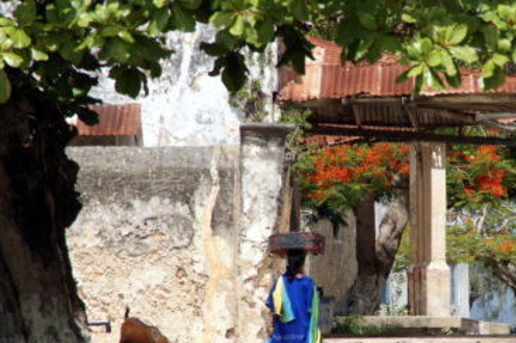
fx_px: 9365
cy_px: 226
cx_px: 395
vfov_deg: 2.1
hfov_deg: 3.2
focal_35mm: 654
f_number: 9
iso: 100
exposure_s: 1/250
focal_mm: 200
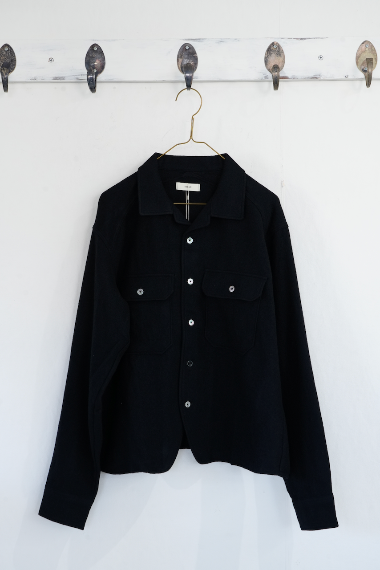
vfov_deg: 33.9
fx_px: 934
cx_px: 190
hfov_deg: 23.0
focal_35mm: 59
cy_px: 285
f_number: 9
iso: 1250
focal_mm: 59
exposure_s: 1/30
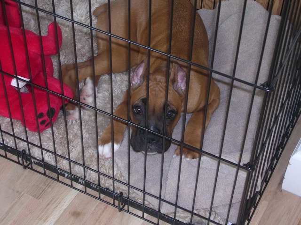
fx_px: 626
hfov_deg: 27.0
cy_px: 112
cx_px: 150
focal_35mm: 72
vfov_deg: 20.4
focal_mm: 10.9
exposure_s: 1/60.1
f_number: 3.7
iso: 150
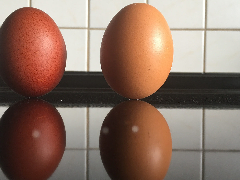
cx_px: 102
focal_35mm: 38
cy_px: 89
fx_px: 263
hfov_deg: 48.8
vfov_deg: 37.7
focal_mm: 4.15
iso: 64
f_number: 2.2
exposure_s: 1/33
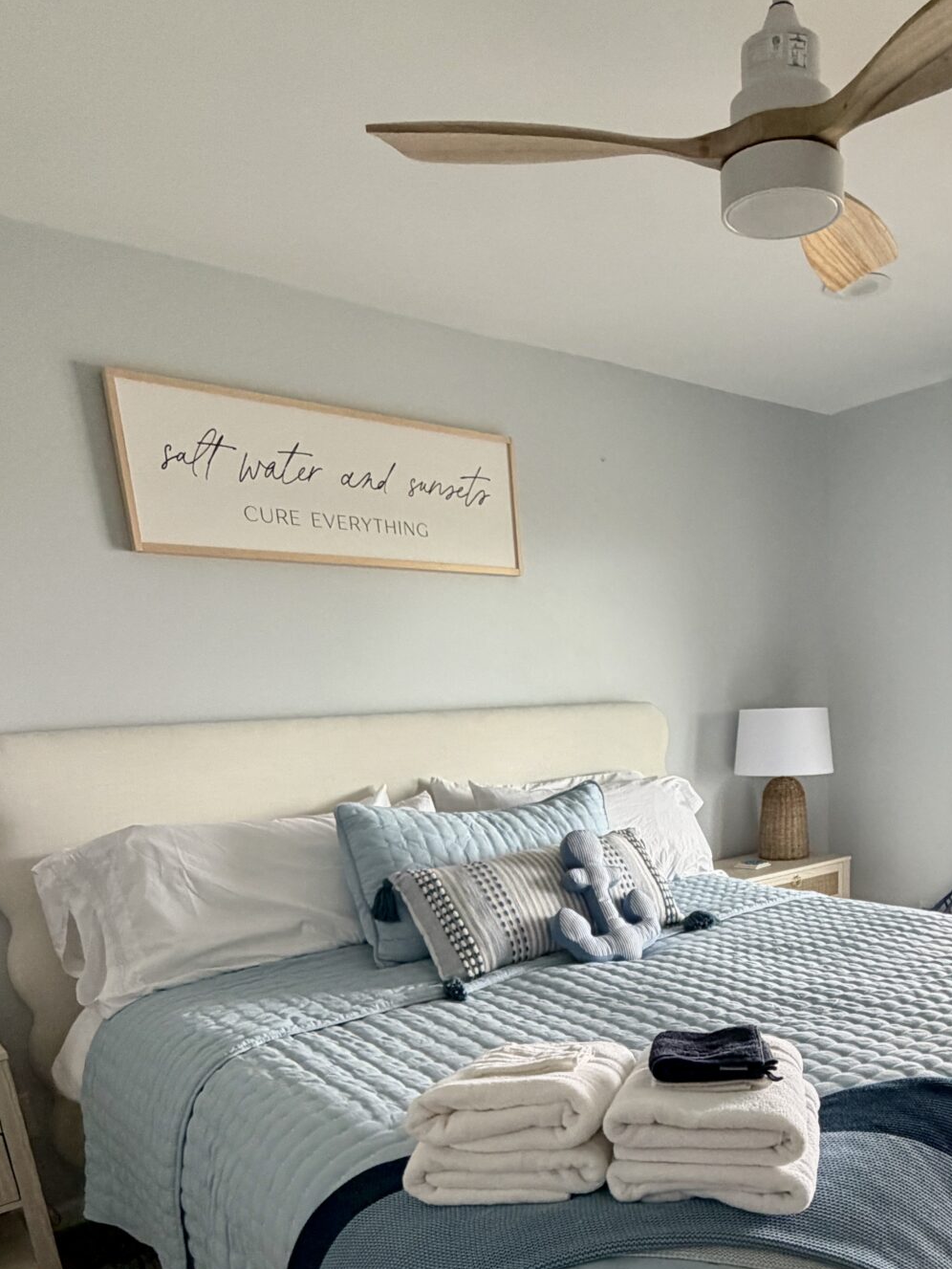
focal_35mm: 27
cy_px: 991
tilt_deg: -17.8
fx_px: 990
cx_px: 688
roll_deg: +2.4
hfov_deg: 49.7
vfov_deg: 60.7
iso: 320
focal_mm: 2.22
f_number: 2.2
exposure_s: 1/121
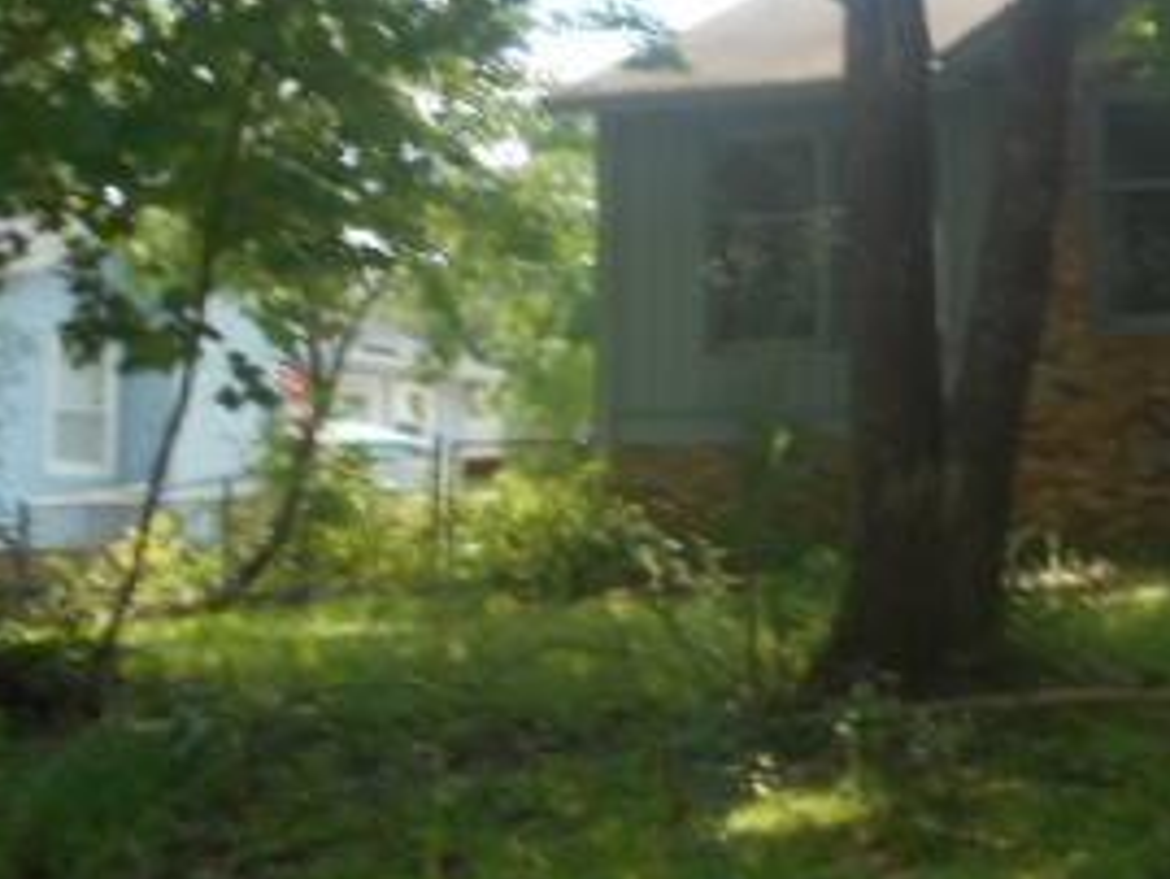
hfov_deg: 26.9
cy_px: 265
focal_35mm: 69
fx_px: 2333
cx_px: 1109
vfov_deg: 21.2
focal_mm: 5.2
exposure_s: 1/160
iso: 80
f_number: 4
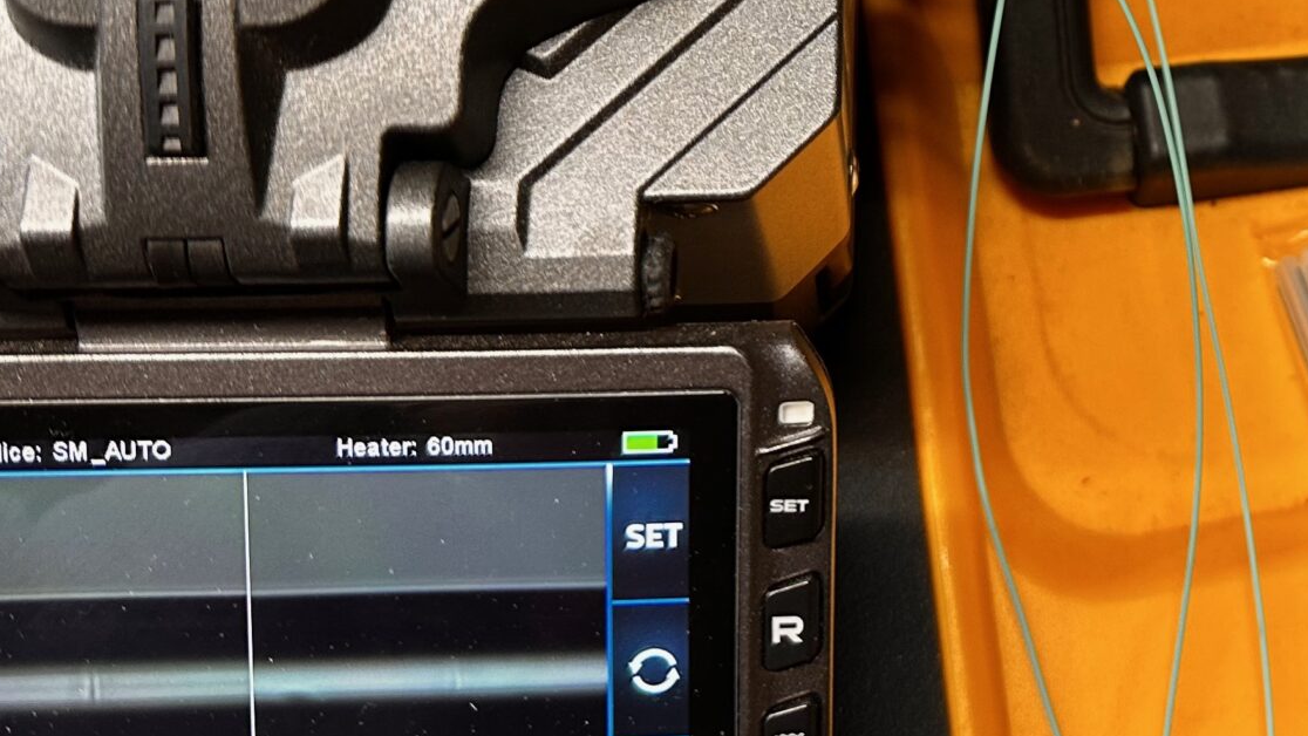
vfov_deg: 19.3
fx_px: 2081
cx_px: 1256
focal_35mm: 60
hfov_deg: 32.5
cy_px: -43
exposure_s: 1/50
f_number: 1.78
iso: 160
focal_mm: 6.86
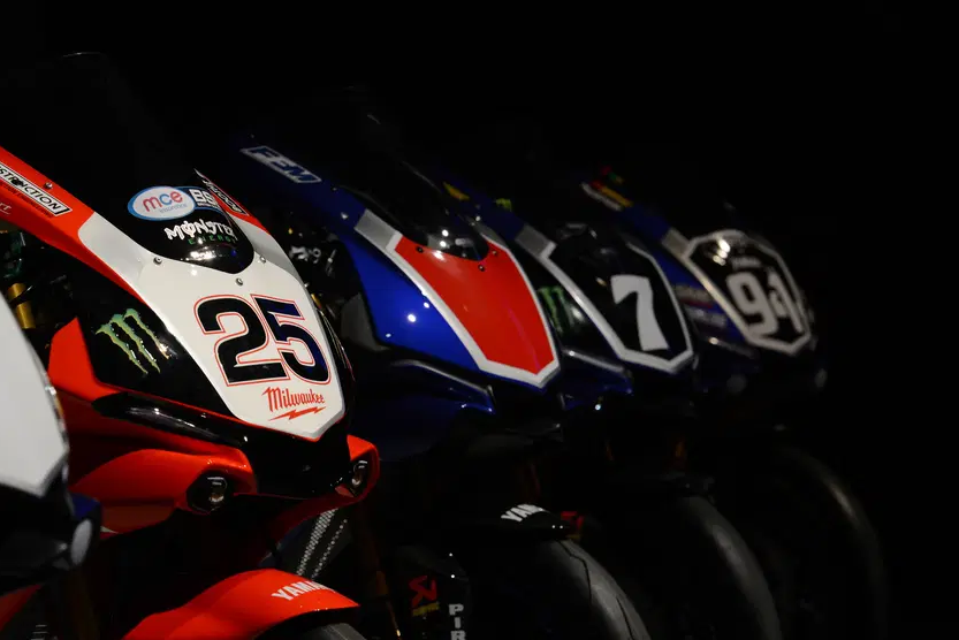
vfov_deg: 7.6
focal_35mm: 180
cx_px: 340
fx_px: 4796
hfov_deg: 11.4
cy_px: 383
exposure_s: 1/250
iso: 1250
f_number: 7.1
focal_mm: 125
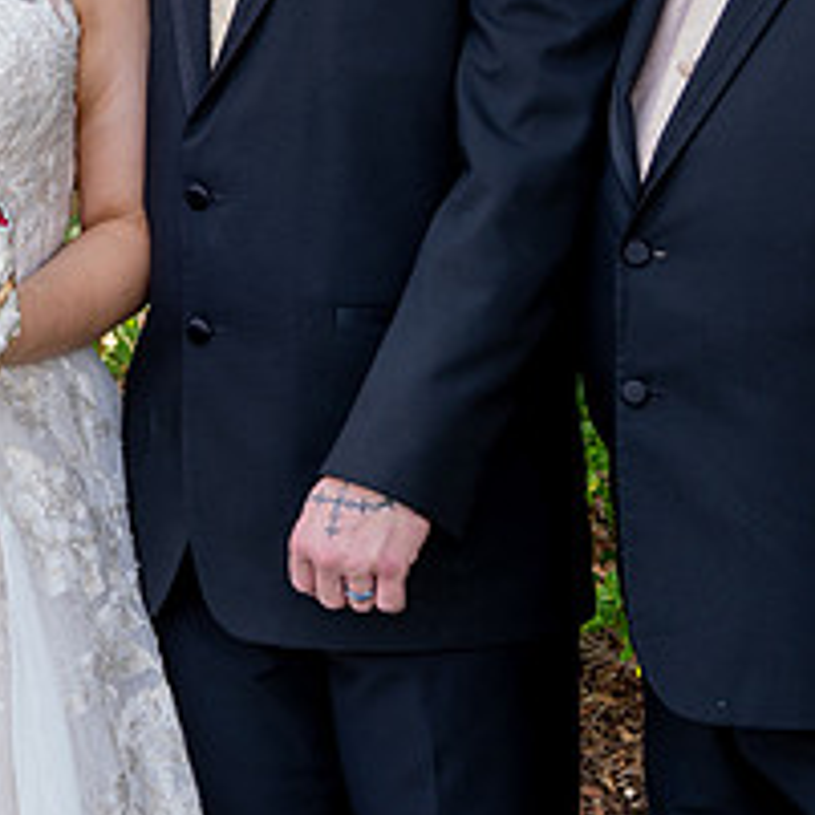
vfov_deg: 17.8
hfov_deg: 17.8
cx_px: 231
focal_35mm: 97
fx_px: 2584
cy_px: 168
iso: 500
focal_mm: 30
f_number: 5
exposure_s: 1/125
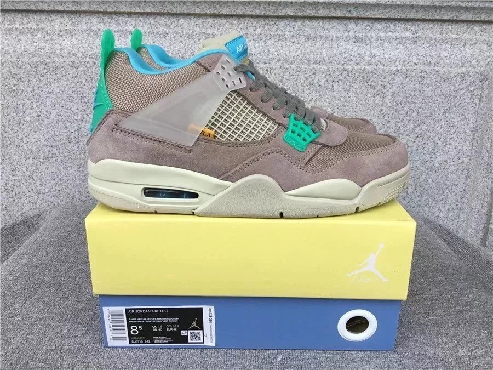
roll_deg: -0.7
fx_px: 442
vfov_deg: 45.4
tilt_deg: -18.1
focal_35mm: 31
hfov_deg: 58.4
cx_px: 246
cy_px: 185
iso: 25
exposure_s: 1/344
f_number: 2.4
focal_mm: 3.3
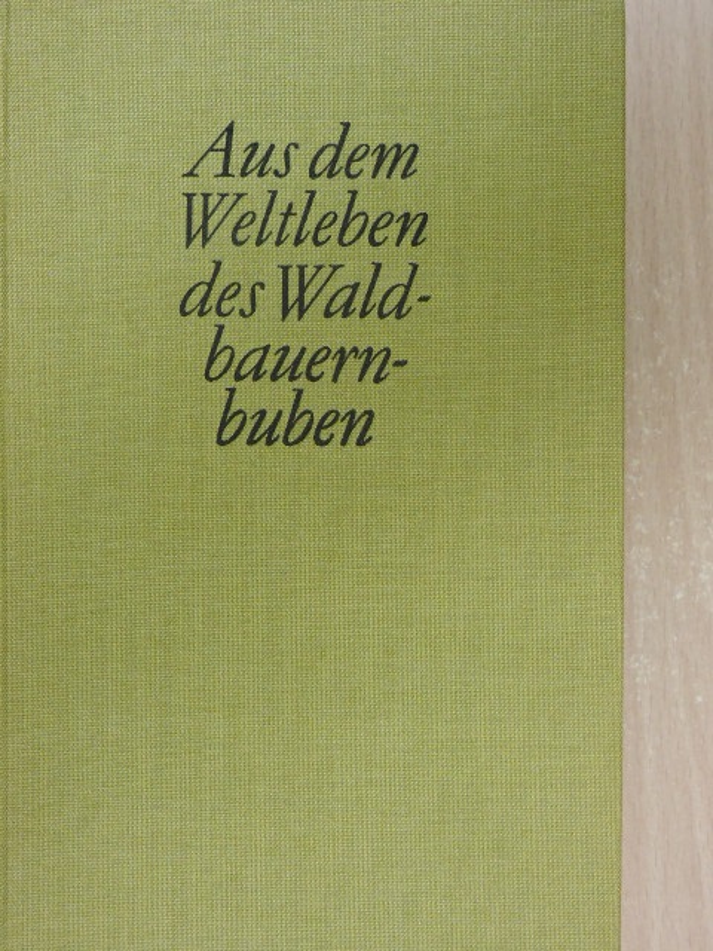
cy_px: 476
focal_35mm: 80
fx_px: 2197
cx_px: 356
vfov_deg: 24.4
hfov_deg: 18.4
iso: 640
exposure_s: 1/15
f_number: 4.5
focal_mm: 14.3
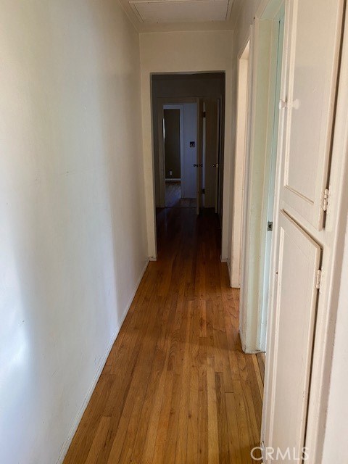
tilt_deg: -15.1
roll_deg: +1.2
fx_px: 349
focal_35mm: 26
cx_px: 174
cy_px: 232
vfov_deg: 67.3
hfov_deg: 53.1
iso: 125
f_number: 1.8
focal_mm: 4.25
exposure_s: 1/96
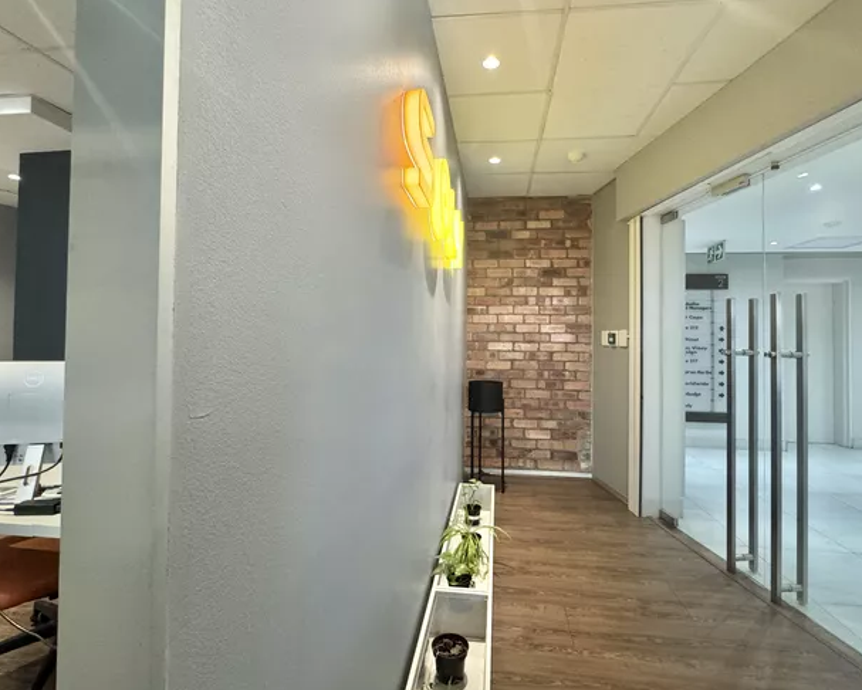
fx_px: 459
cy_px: 329
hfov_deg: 86.3
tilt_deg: +1.0
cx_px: 439
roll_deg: -0.5
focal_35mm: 18
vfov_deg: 73.8
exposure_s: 1/50
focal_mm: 2.22
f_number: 2.2
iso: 500
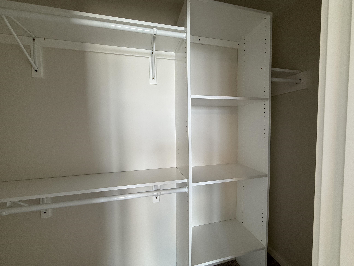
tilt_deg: -2.8
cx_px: 177
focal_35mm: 14
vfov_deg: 85.7
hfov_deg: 102.1
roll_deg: +1.0
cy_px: 133
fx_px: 143
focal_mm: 2.22
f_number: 2.2
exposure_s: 1/120
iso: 160
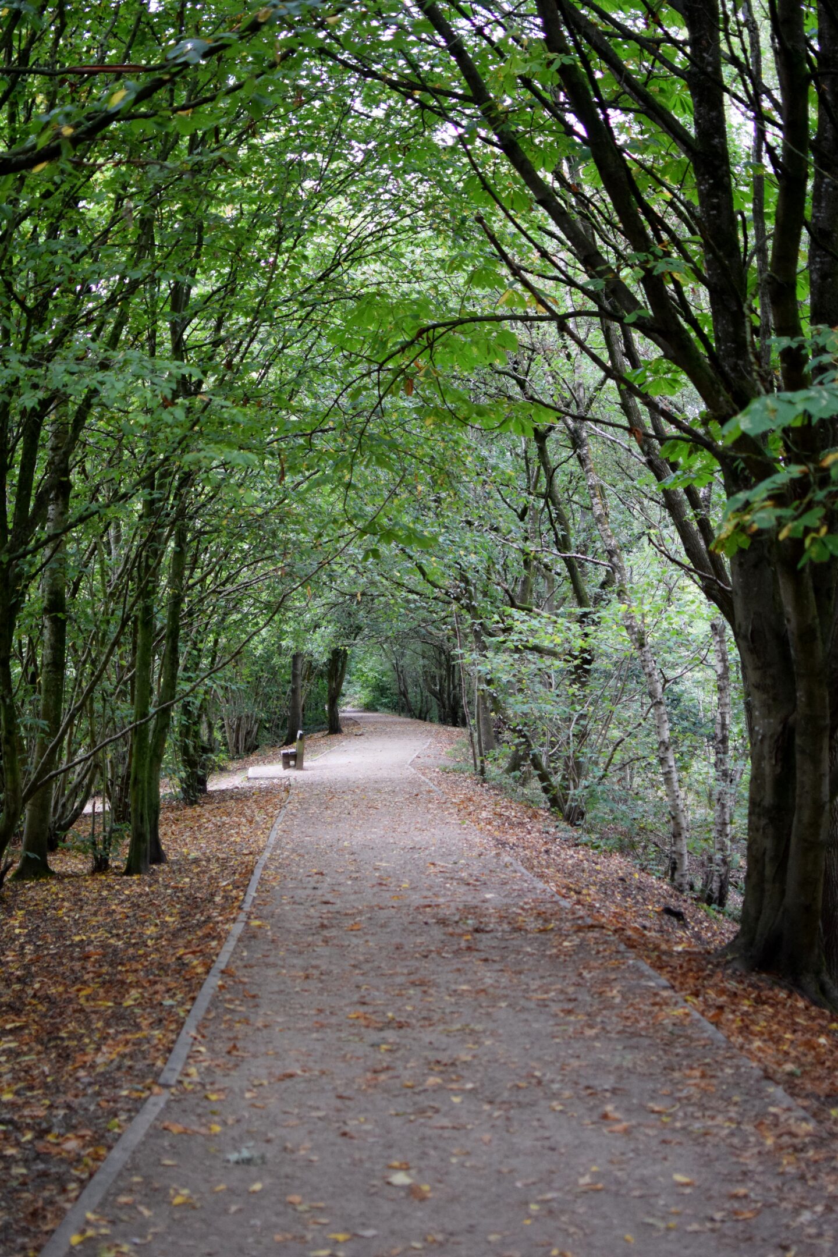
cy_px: 628
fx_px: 1833
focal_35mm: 52
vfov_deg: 37.9
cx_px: 419
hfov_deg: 25.8
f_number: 2
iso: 1600
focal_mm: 35
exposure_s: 1/500
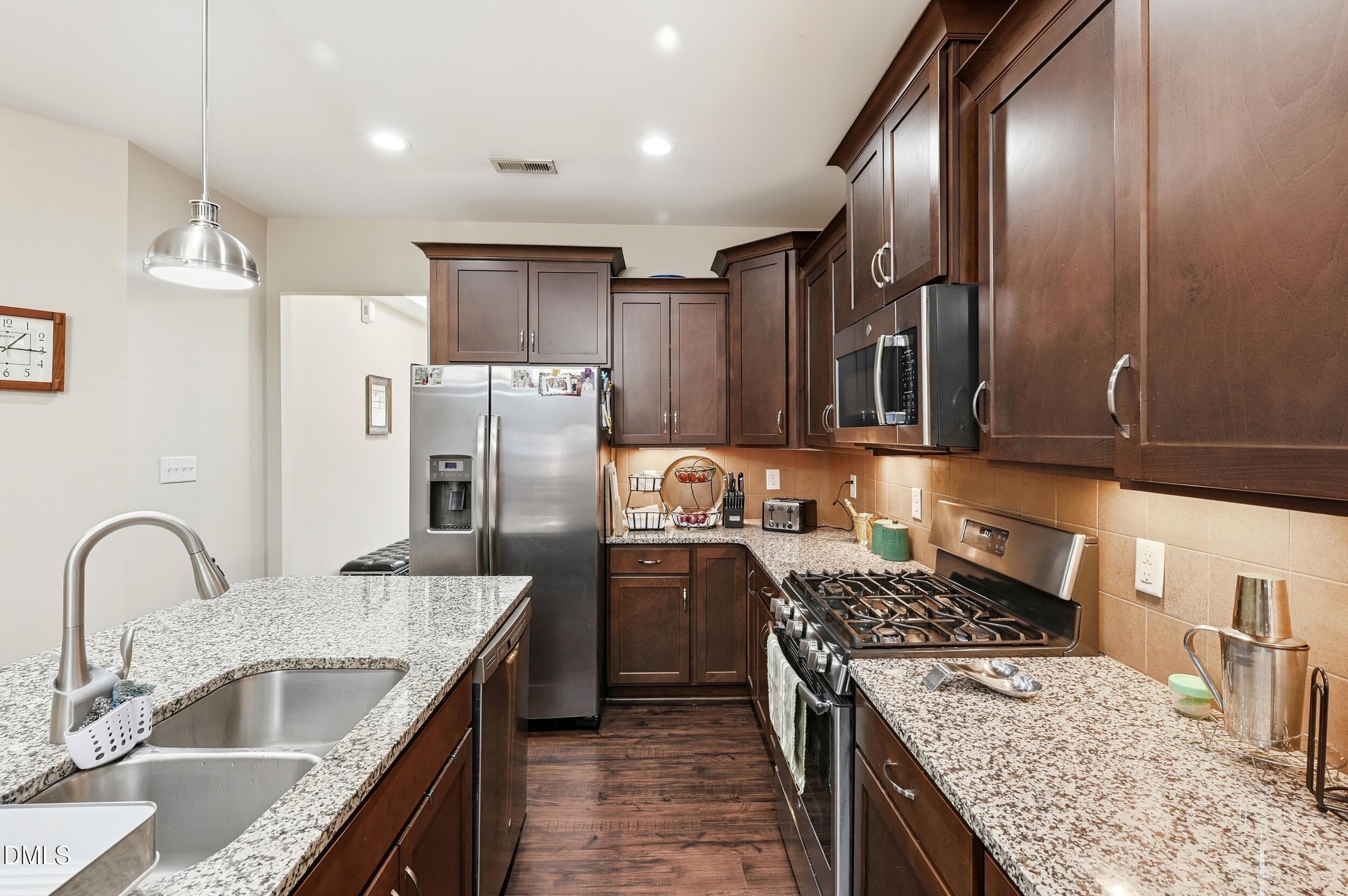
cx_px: 674
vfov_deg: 73.7
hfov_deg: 96.8
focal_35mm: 16
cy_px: 448
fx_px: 599
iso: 250
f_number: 9
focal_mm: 16
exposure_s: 1/80
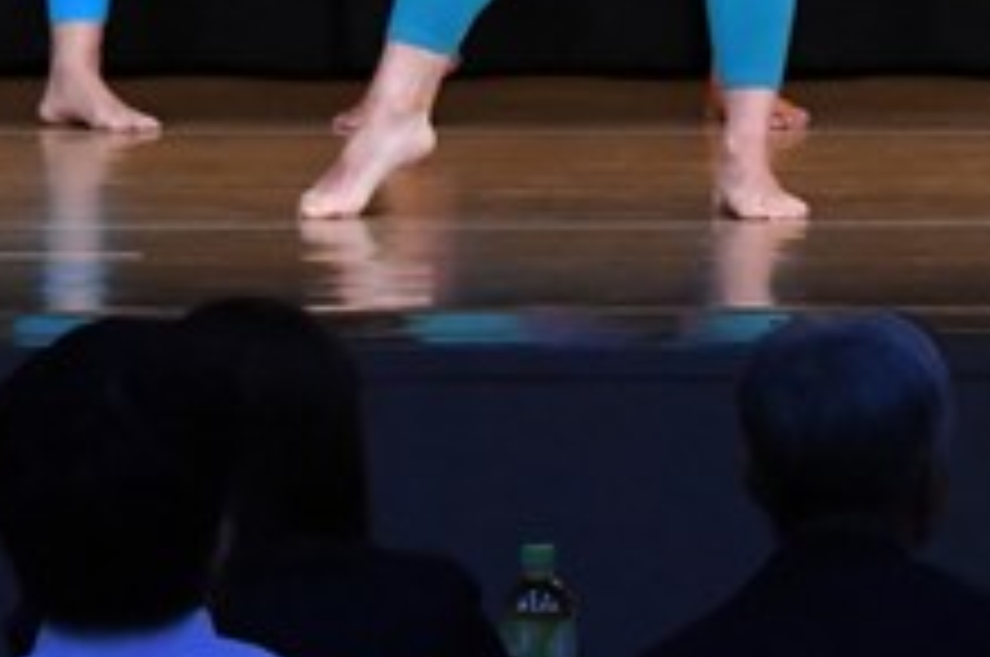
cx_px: 1685
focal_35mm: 592
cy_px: -378
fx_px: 16256
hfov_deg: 3.5
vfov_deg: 2.3
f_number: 5.6
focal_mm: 112
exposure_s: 1/400
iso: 5000
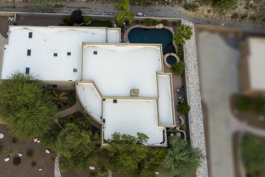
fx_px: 302
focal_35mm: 41
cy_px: 103
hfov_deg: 46.0
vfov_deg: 32.6
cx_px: 73
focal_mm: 4.7
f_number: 2.2
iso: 100
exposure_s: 1/120
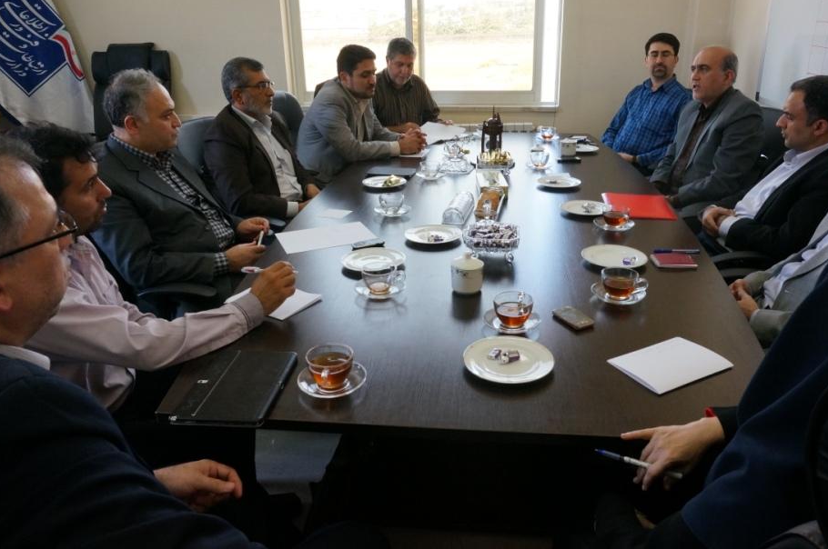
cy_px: 247
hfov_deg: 67.4
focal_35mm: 27
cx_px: 445
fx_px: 620
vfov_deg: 47.7
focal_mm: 16
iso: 1250
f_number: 10
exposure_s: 1/60
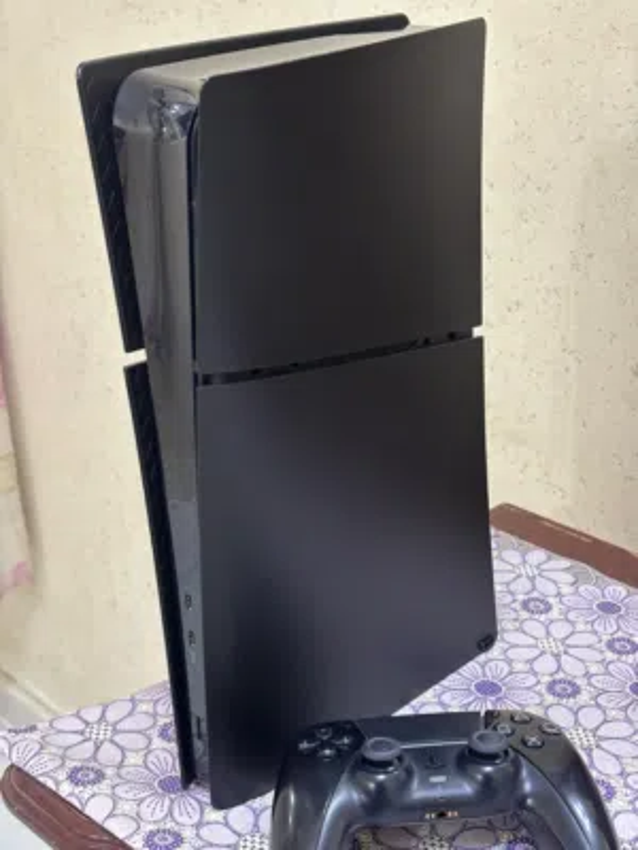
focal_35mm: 52
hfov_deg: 28.0
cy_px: 425
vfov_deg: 36.8
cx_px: 319
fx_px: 1278
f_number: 1.6
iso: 250
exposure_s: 1/25
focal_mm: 5.96
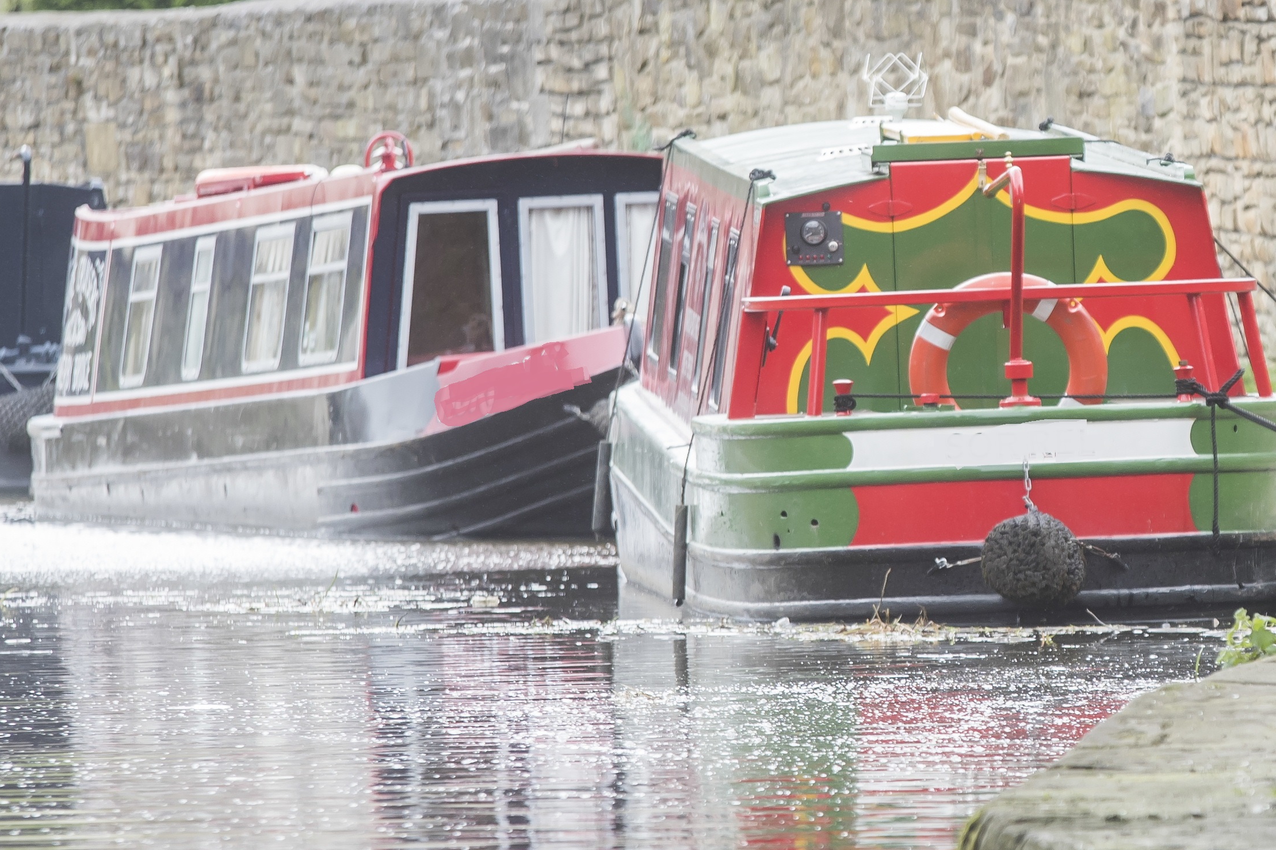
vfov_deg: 2.1
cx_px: 1166
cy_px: 354
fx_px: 23530
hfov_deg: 3.1
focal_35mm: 664
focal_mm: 200
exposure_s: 1/250
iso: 200
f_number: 5
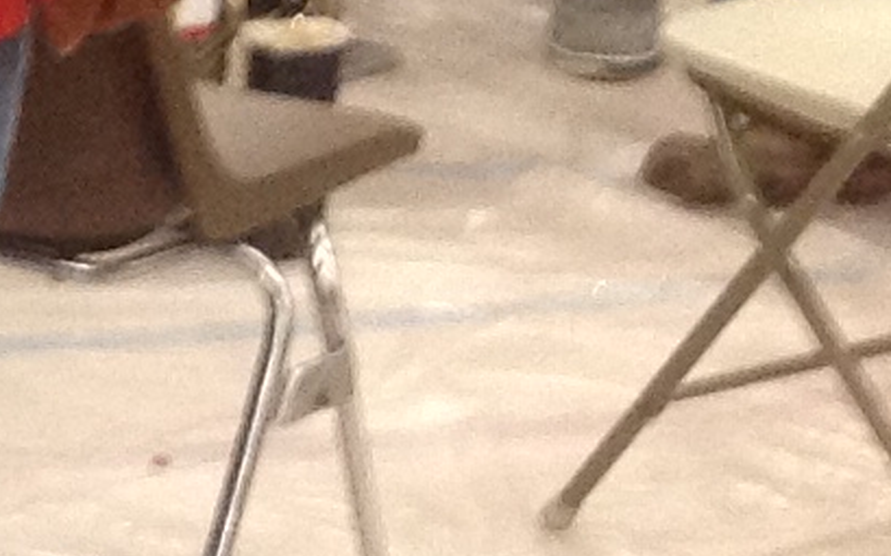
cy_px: -425
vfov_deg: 5.5
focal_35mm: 235
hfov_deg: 7.7
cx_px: -1858
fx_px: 5703
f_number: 2.4
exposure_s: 1/15
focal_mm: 4.28
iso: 160
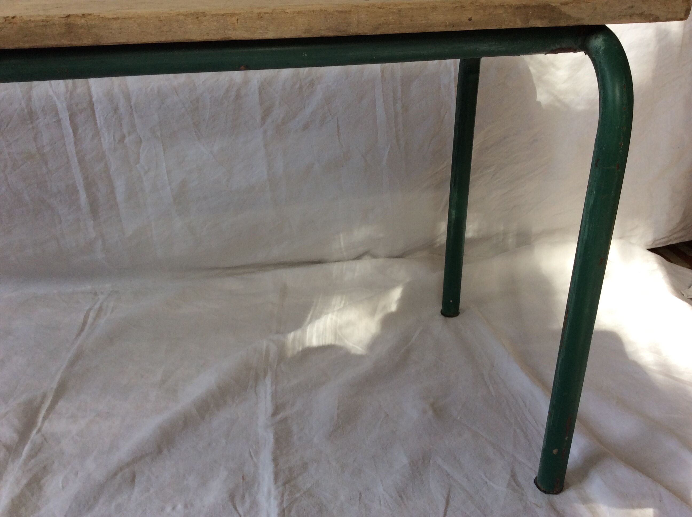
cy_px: 258
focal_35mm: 32
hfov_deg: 56.9
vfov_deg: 44.1
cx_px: 346
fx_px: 639
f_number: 2.4
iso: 40
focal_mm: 3.3
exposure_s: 1/50
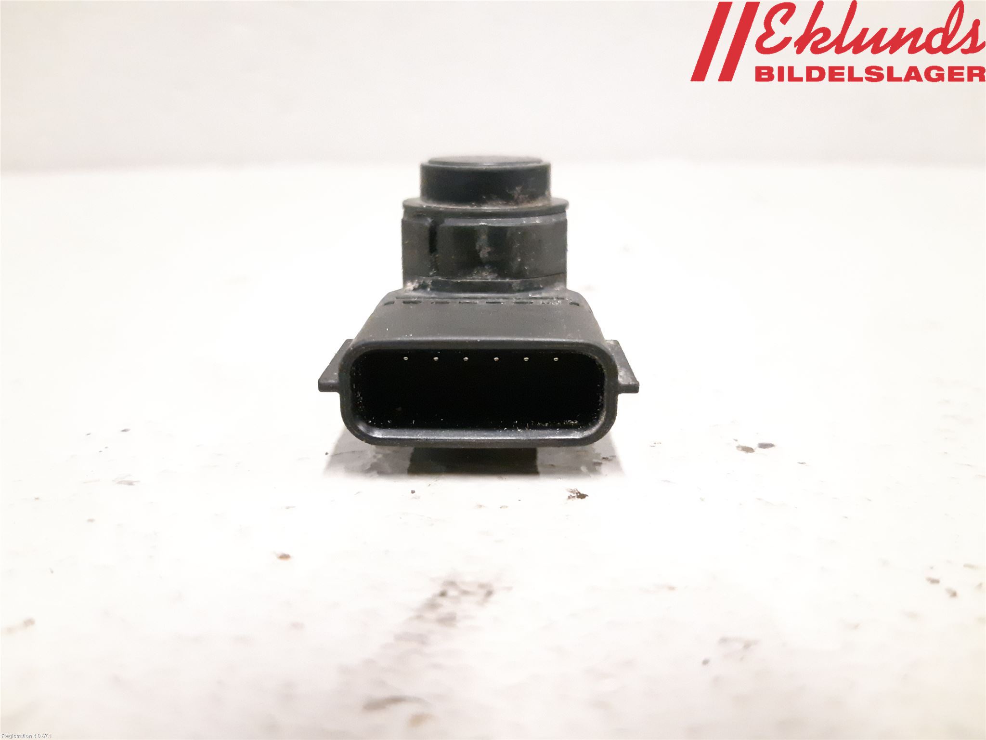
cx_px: 493
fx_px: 741
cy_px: 370
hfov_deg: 67.3
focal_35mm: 26
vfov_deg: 53.1
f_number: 1.7
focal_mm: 3.93
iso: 800
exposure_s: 1/100
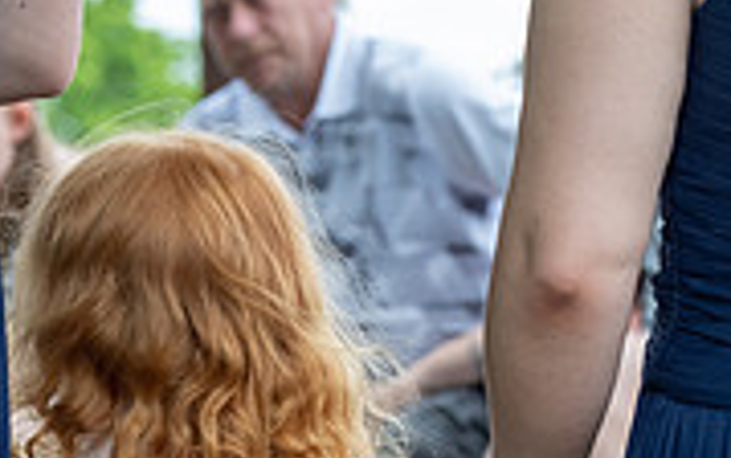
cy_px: 769
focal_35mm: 385
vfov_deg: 3.4
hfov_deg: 5.5
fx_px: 7672
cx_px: 249
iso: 800
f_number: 6.4
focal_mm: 100
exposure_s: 1/420
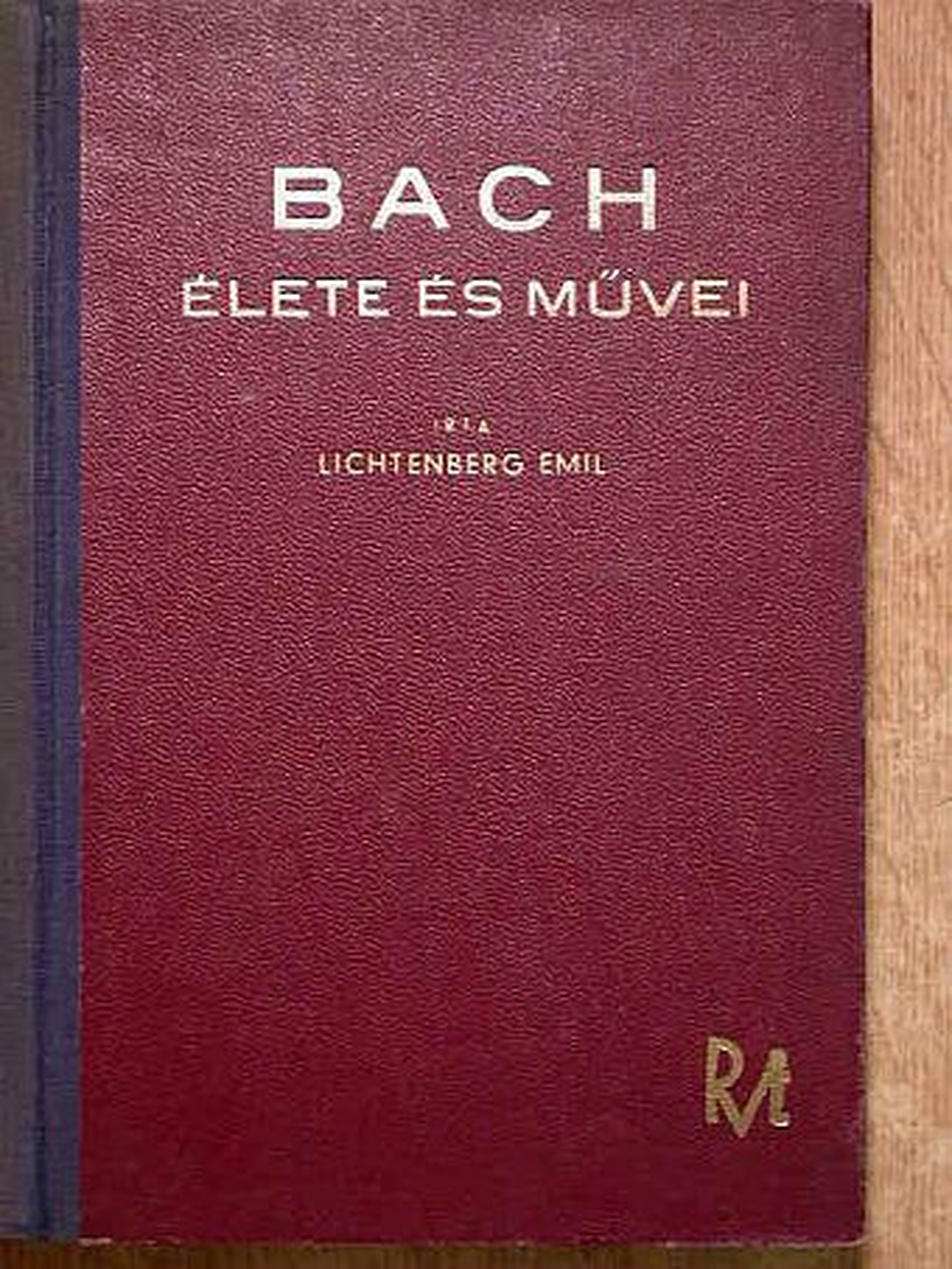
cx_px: 476
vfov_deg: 25.3
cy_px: 634
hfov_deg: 19.1
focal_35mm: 77
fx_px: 2822
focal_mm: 16
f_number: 3.4
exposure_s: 1/72.2
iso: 100
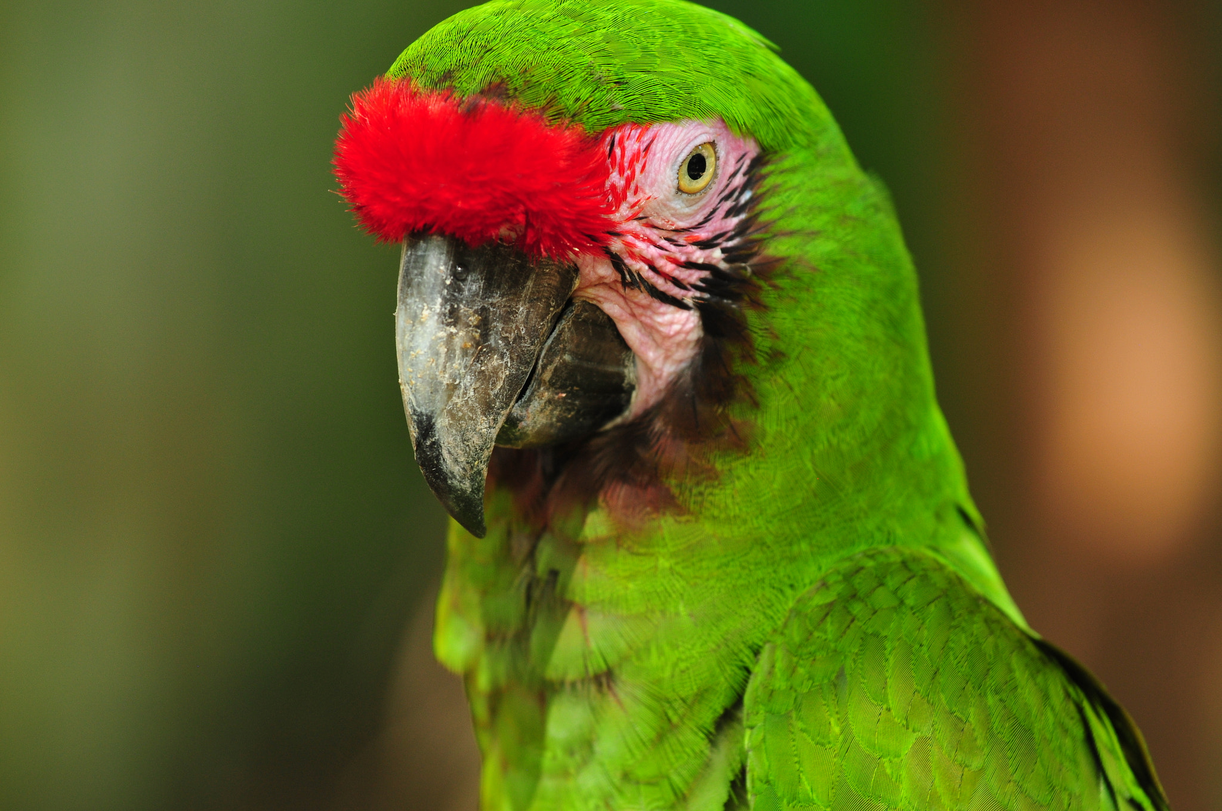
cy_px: 406
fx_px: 10170
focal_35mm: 300
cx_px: 611
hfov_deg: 6.9
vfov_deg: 4.6
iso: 400
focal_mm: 200
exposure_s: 1/40
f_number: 5
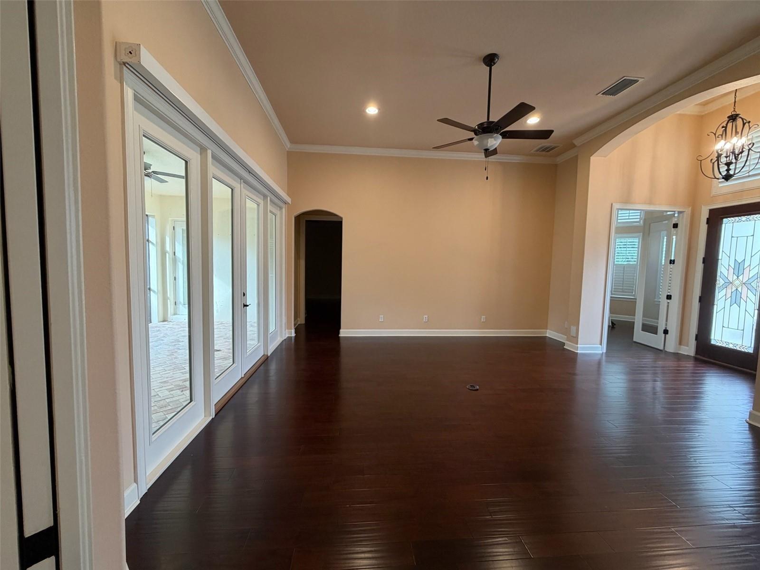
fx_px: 307
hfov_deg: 102.1
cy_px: 285
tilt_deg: -3.6
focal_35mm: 14
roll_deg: -0.9
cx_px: 380
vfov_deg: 85.7
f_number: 2.2
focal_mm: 2.22
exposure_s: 1/60
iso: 250
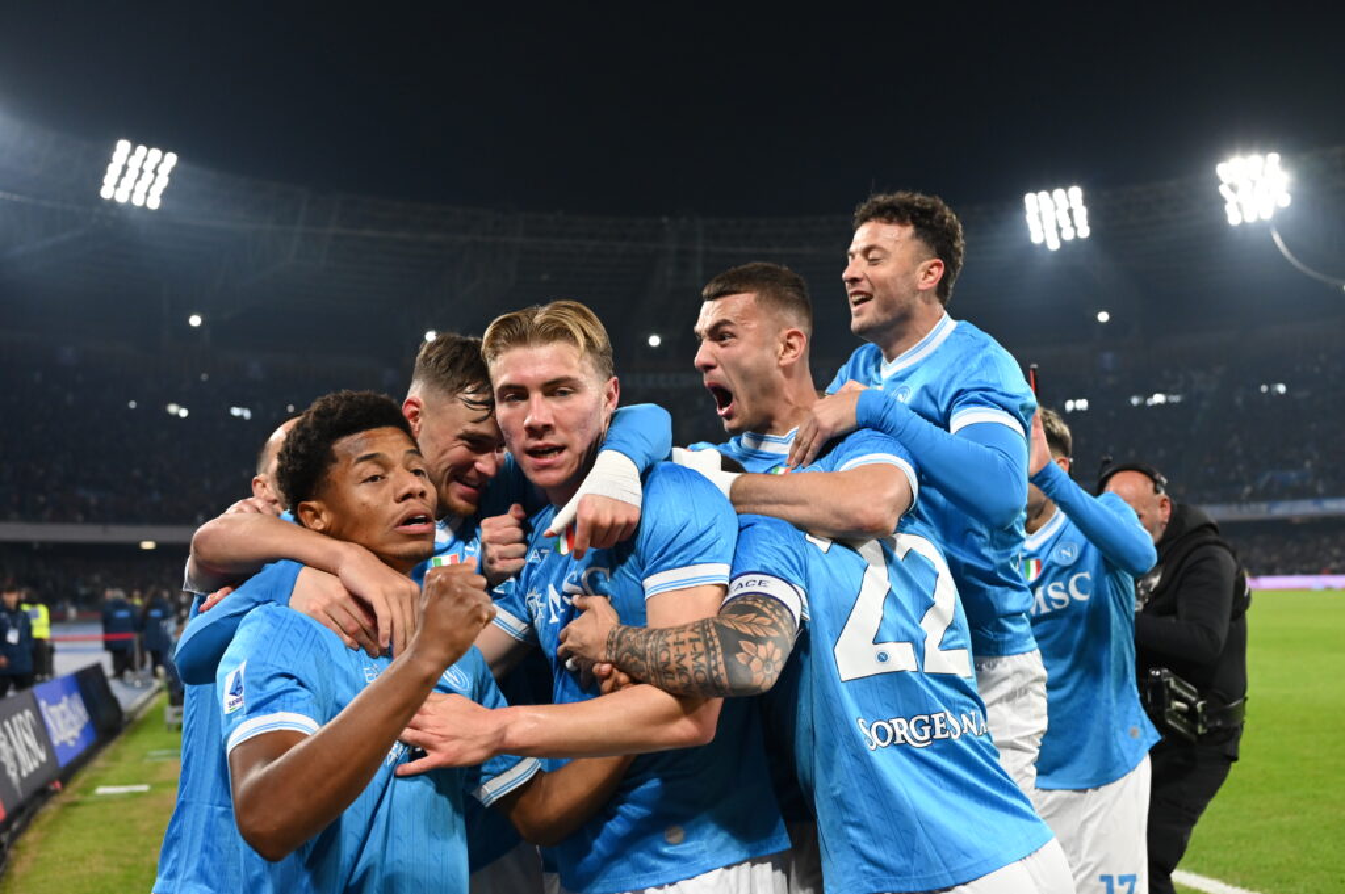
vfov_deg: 33.3
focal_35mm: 40
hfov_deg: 48.5
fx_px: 1493
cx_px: 672
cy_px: 447
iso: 3200
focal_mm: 40
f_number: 4
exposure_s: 1/1000
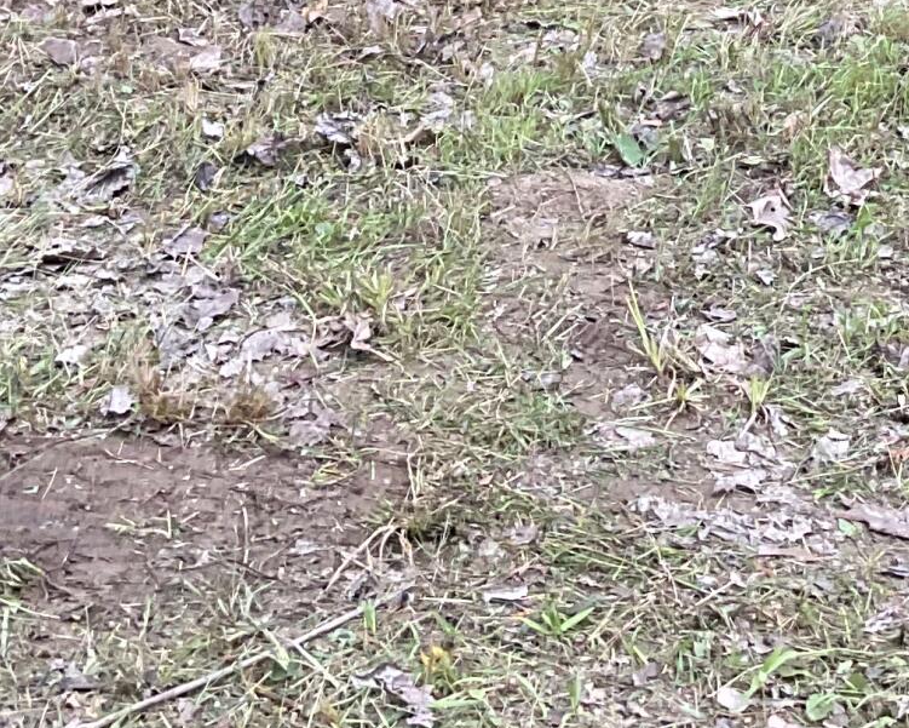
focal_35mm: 113
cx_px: 710
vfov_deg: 12.8
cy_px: -425
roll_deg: -4.4
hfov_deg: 16.9
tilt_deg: -18.4
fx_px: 3040
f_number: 1.8
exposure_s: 1/60
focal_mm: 3
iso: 50
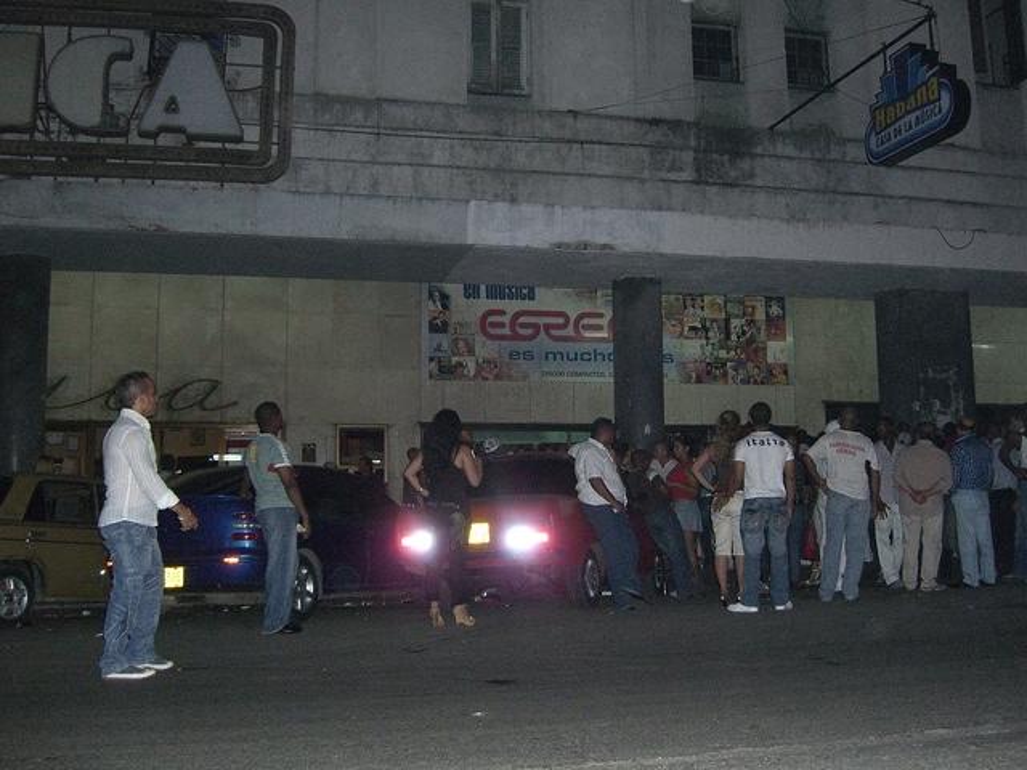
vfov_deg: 37.7
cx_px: 514
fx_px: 1127
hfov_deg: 49.0
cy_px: 385
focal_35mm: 38
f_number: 2.8
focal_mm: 7.9
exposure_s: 1/60
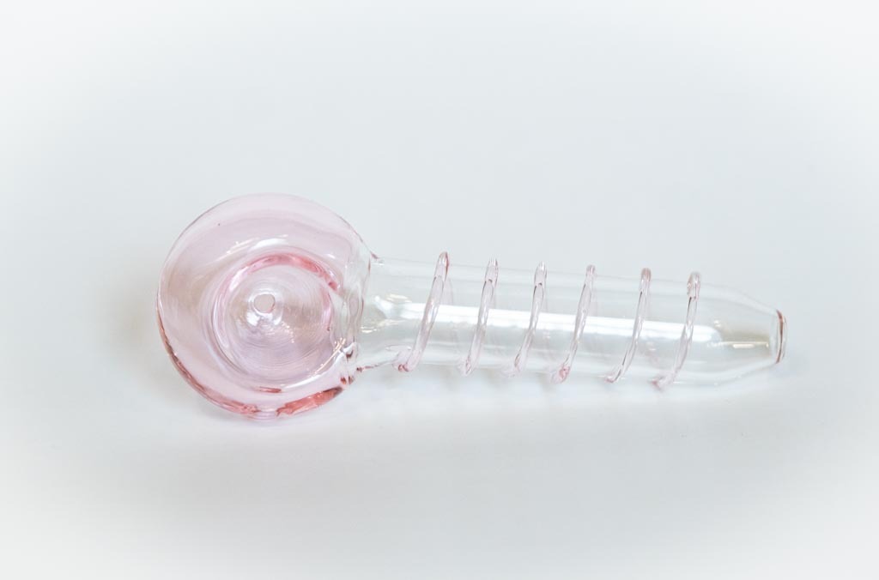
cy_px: 290
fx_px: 3286
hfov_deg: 15.2
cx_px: 440
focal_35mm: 135
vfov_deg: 10.1
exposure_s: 1/640
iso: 2000
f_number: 3.2
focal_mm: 90
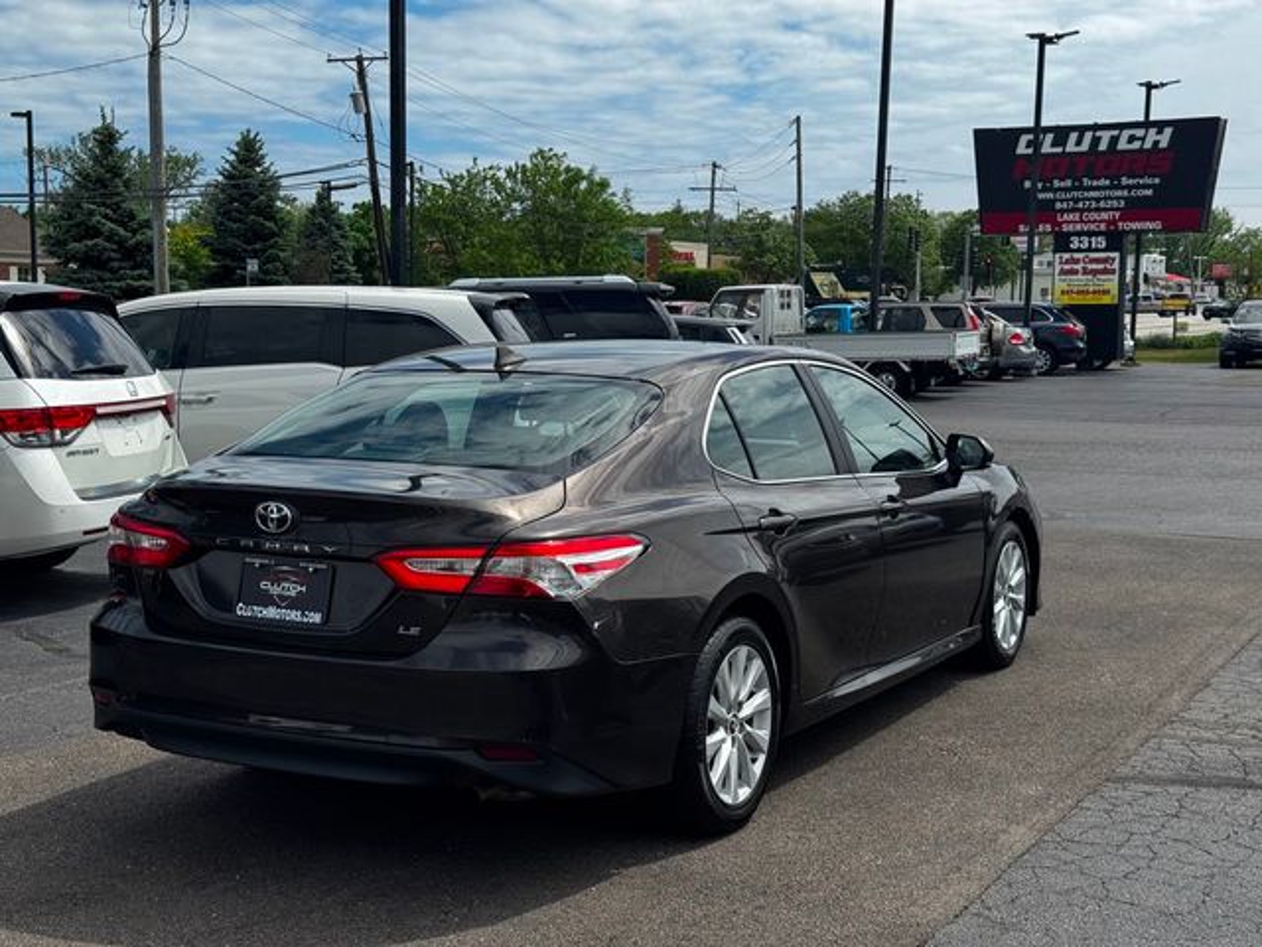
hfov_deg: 39.7
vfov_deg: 30.3
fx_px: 1750
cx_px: 631
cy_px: 474
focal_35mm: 48
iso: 64
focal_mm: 6.76
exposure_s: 1/5848
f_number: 1.78
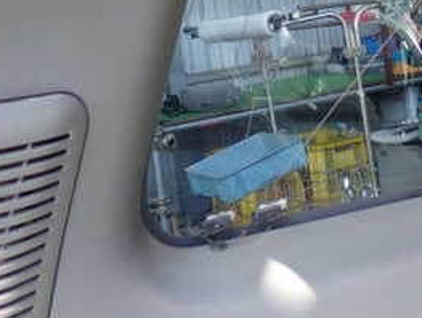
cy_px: -32
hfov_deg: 23.1
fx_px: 1001
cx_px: 387
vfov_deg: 17.4
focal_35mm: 82
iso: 160
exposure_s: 1/80
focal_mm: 6.37
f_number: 2.5
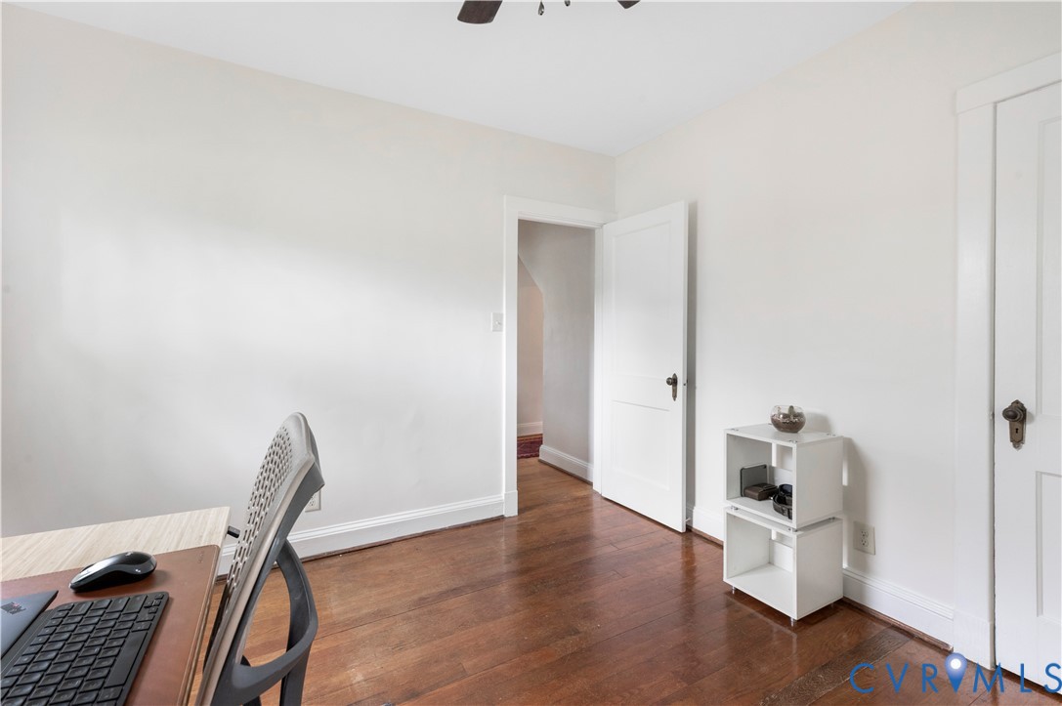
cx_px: 531
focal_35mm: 16
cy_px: 353
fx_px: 472
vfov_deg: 73.7
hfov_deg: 96.8
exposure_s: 1/6
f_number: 9
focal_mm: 16
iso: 1600
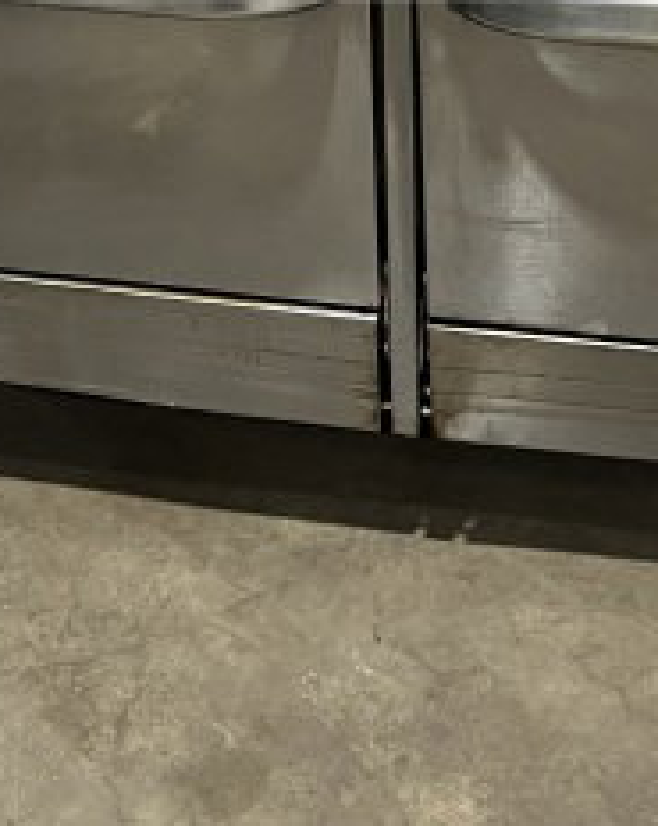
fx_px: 2171
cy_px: -279
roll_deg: +1.1
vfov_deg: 19.6
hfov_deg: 17.2
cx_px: 434
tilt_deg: -15.4
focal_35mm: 89
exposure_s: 1/60
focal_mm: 5.7
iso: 250
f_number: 1.5
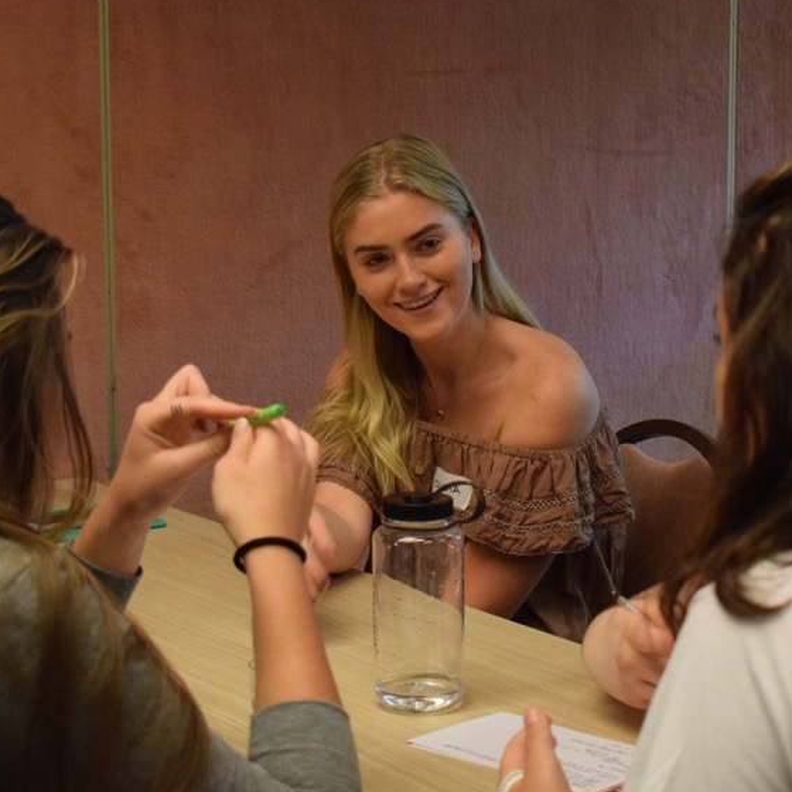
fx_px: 2123
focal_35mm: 82
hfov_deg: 21.1
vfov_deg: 21.1
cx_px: 421
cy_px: 384
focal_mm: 36
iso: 3200
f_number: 4.8
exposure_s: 1/125
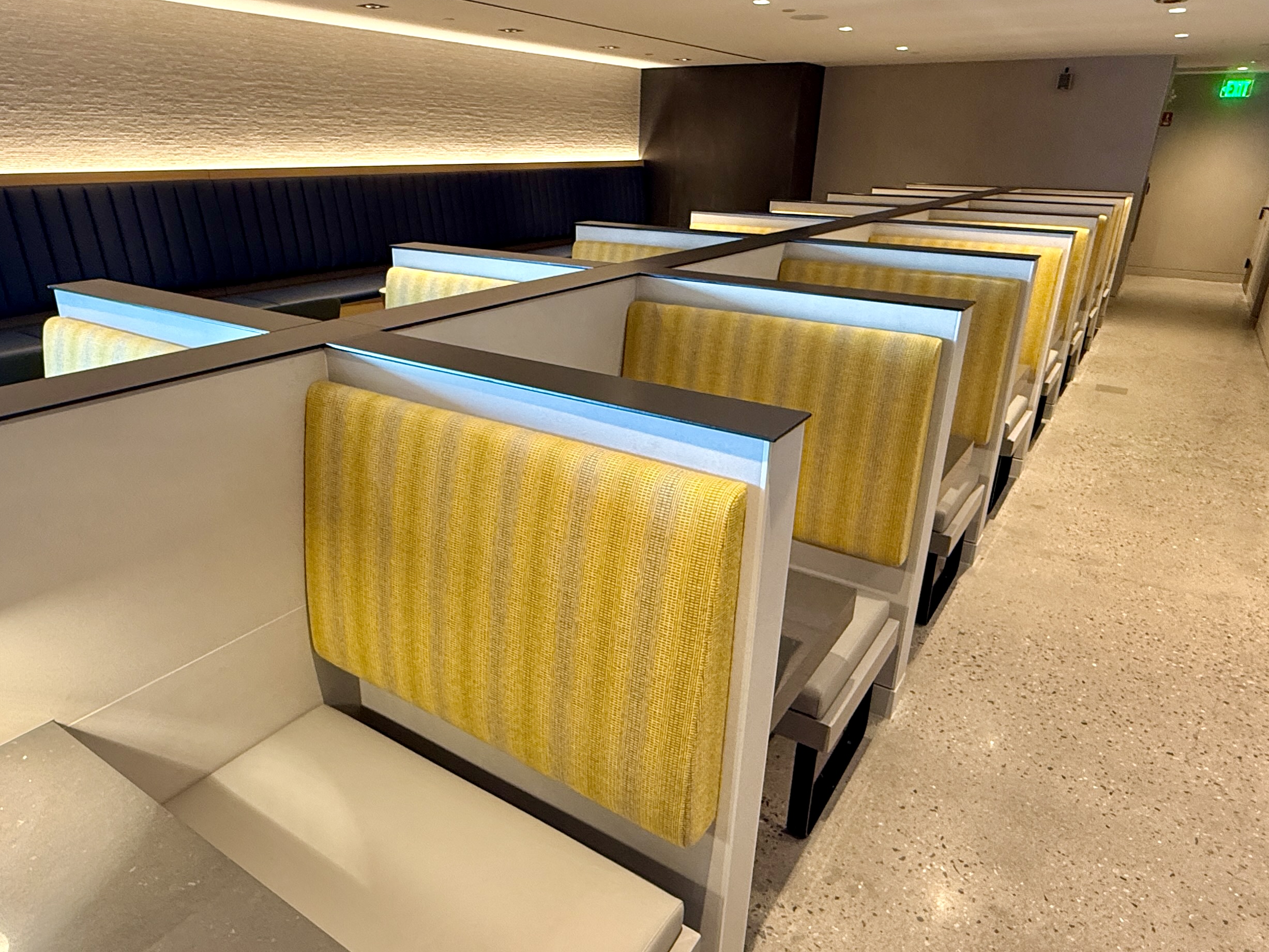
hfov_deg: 73.8
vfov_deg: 58.9
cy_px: 469
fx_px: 843
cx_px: 587
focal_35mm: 23
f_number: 2.2
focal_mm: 2.22
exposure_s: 1/60
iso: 250
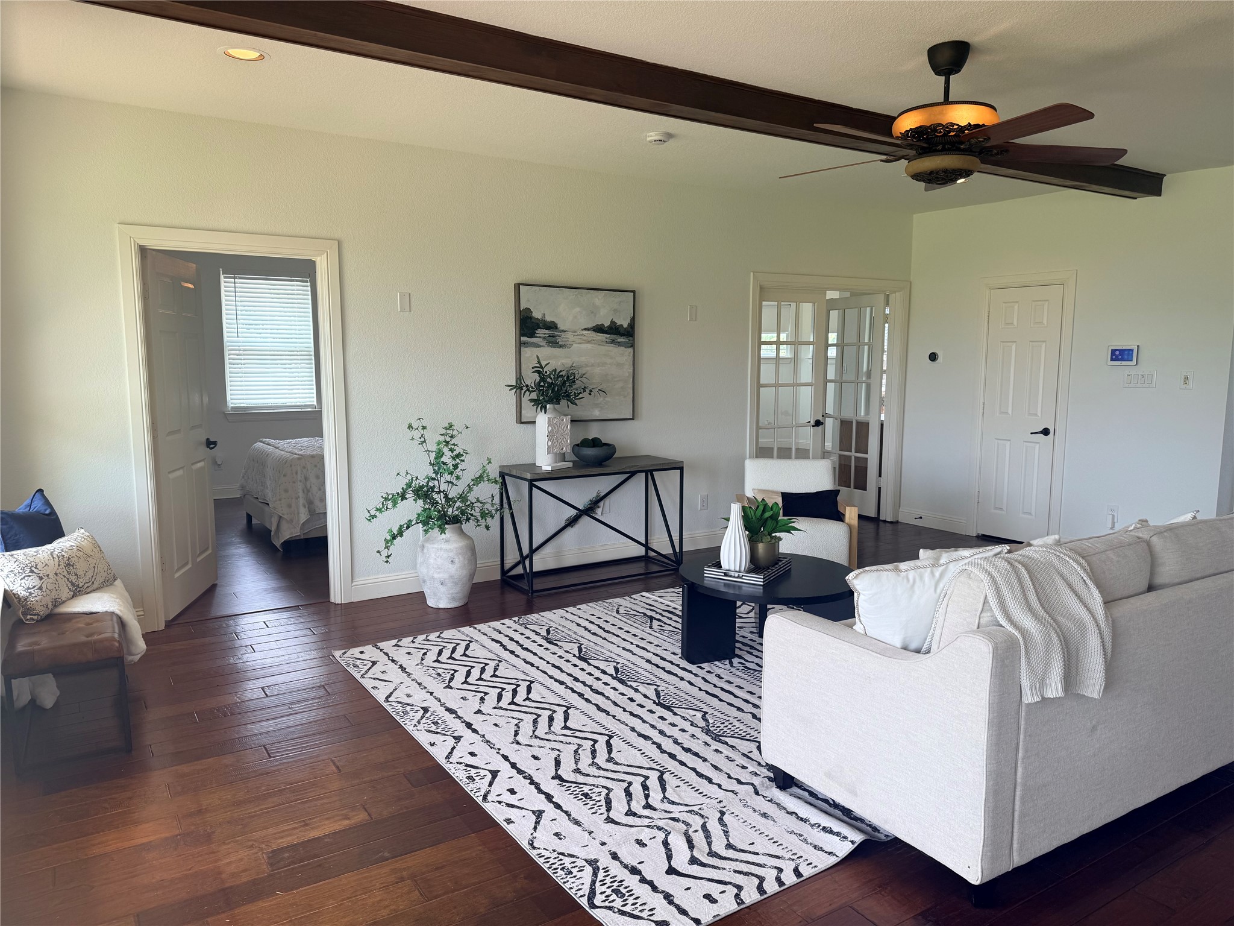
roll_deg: -0.5
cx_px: 617
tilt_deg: -6.6
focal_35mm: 24
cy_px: 463
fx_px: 856
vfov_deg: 56.8
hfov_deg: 71.6
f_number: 1.78
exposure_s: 1/294
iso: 80
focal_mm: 6.76
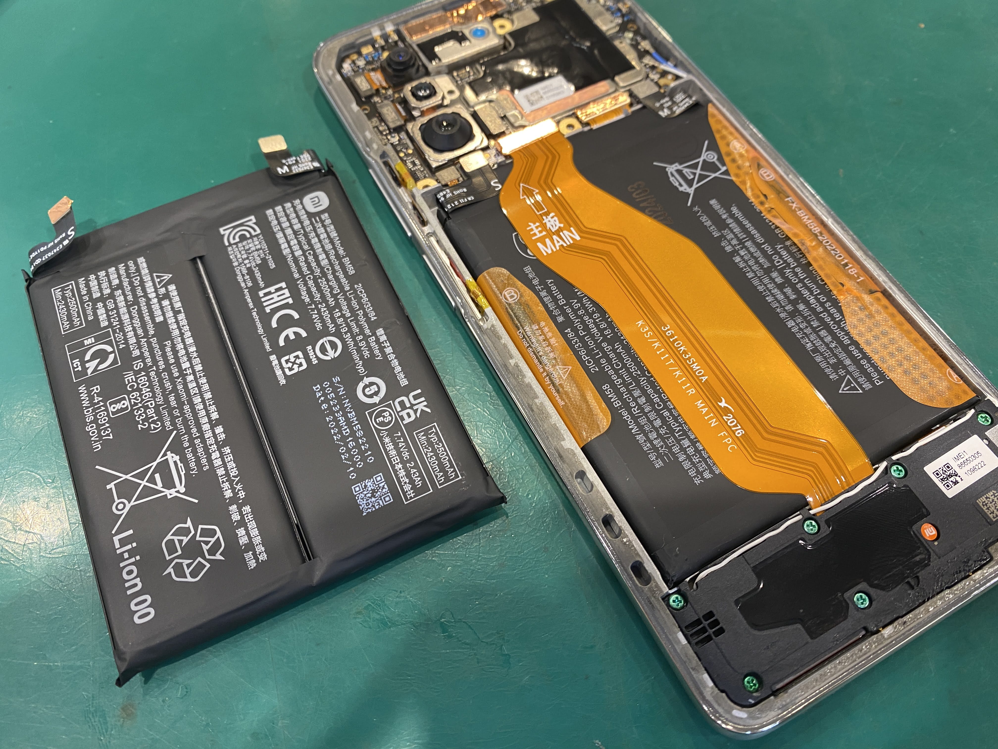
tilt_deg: -62.4
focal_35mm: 26
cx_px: 499
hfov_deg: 67.3
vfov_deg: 53.1
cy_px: 374
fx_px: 750
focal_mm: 4.25
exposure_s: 1/50
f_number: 1.8
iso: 125
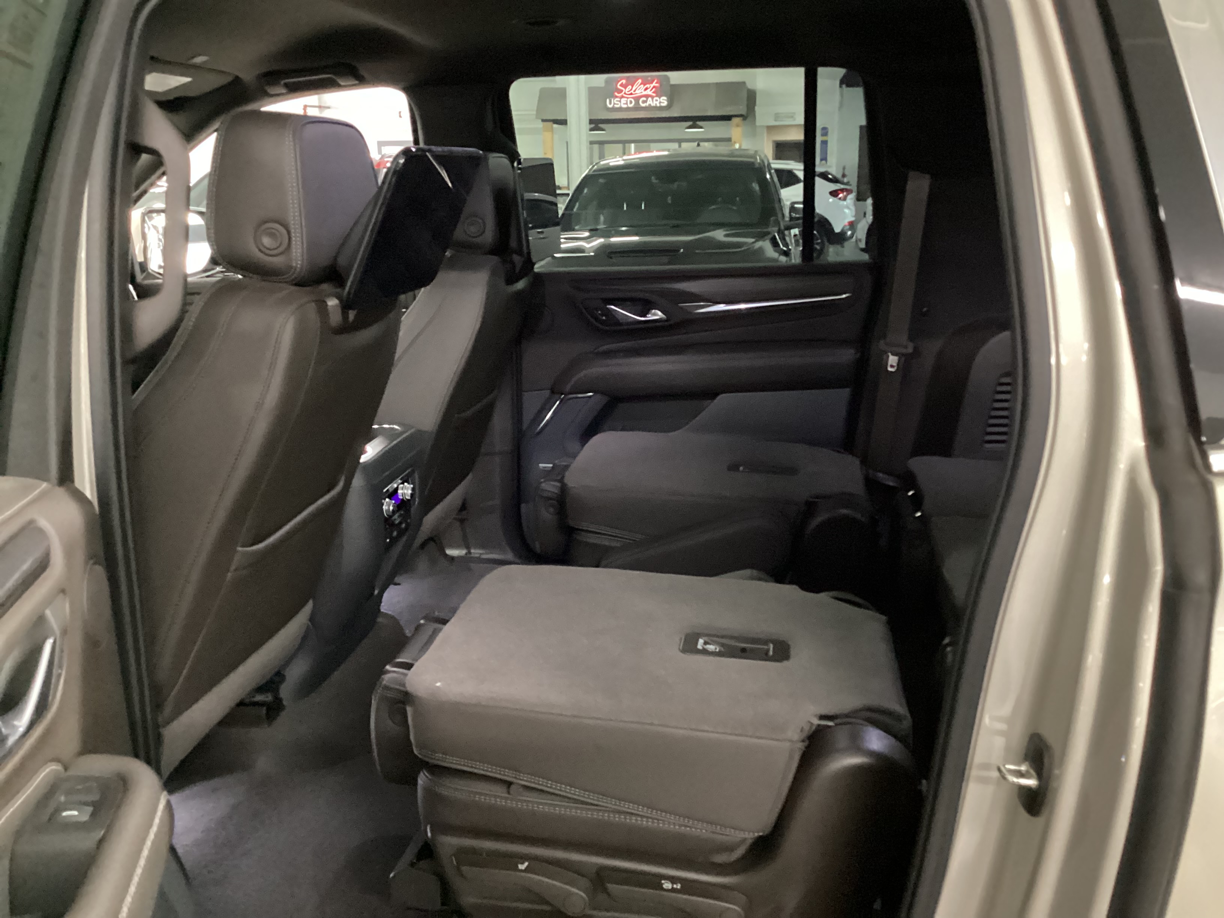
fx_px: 1096
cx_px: 612
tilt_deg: -16.7
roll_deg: +0.4
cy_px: 459
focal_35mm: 31
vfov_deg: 45.4
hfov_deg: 58.4
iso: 640
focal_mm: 3.3
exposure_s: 1/17
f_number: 2.4
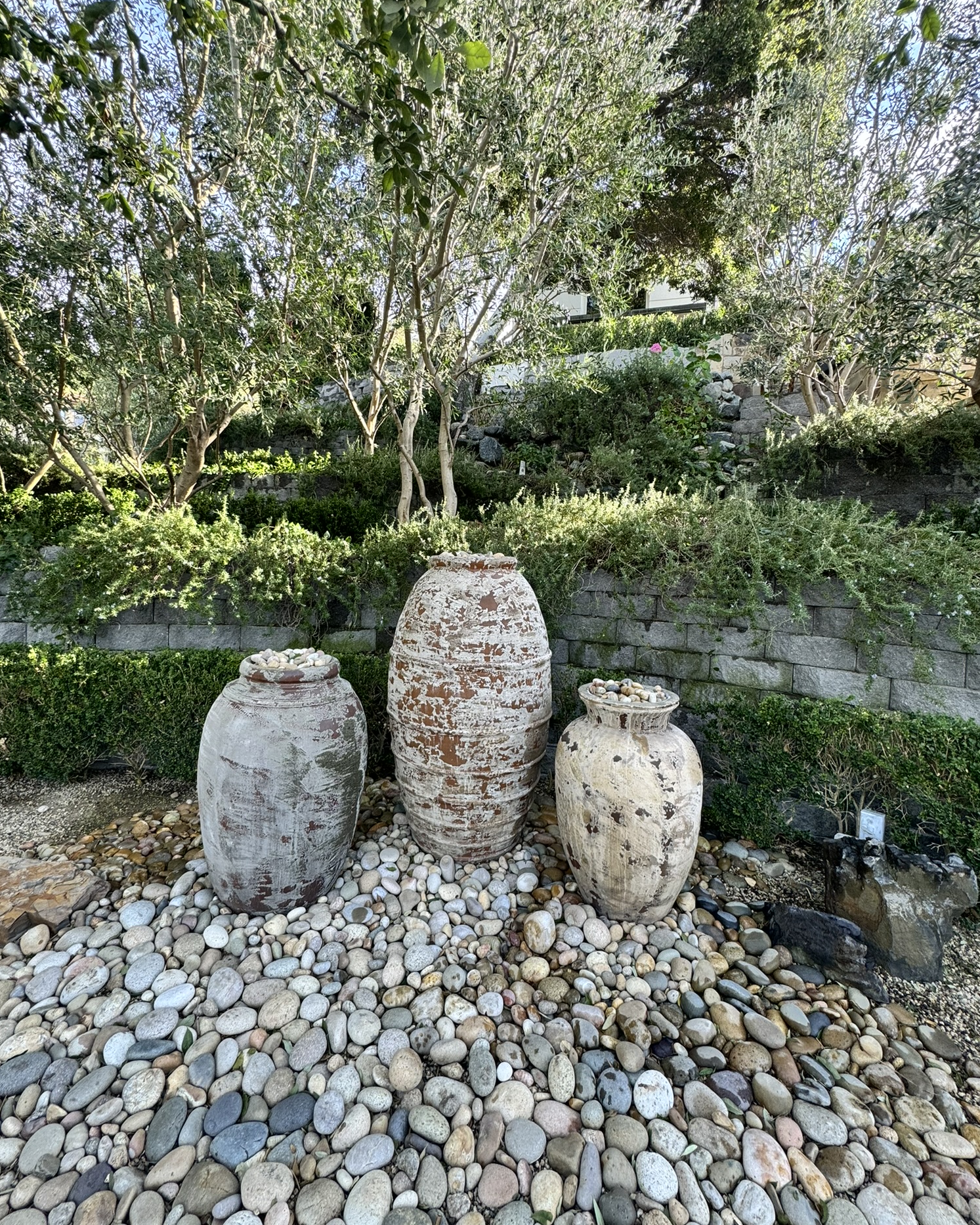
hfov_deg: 84.0
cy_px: 574
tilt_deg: +1.0
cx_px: 488
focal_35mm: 15
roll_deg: -2.0
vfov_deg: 96.7
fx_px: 544
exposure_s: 1/99
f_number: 2.2
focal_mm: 2.22
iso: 64
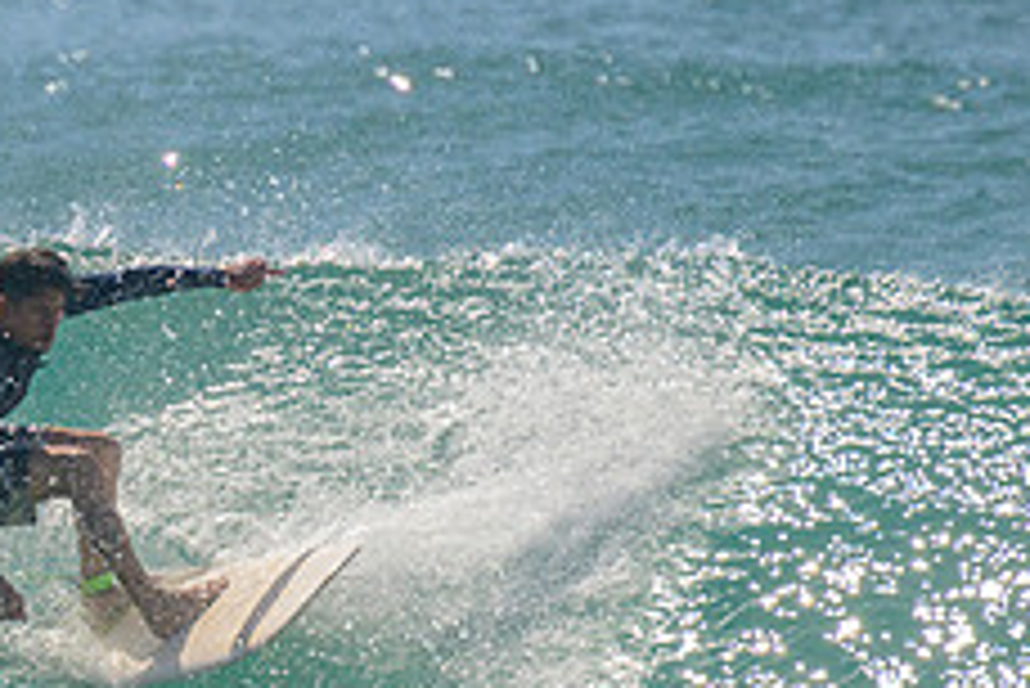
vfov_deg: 0.7
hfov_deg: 1.0
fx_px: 58115
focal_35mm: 2030
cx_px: -145
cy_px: 614
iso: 400
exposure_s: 1/2000
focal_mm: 700
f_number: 11
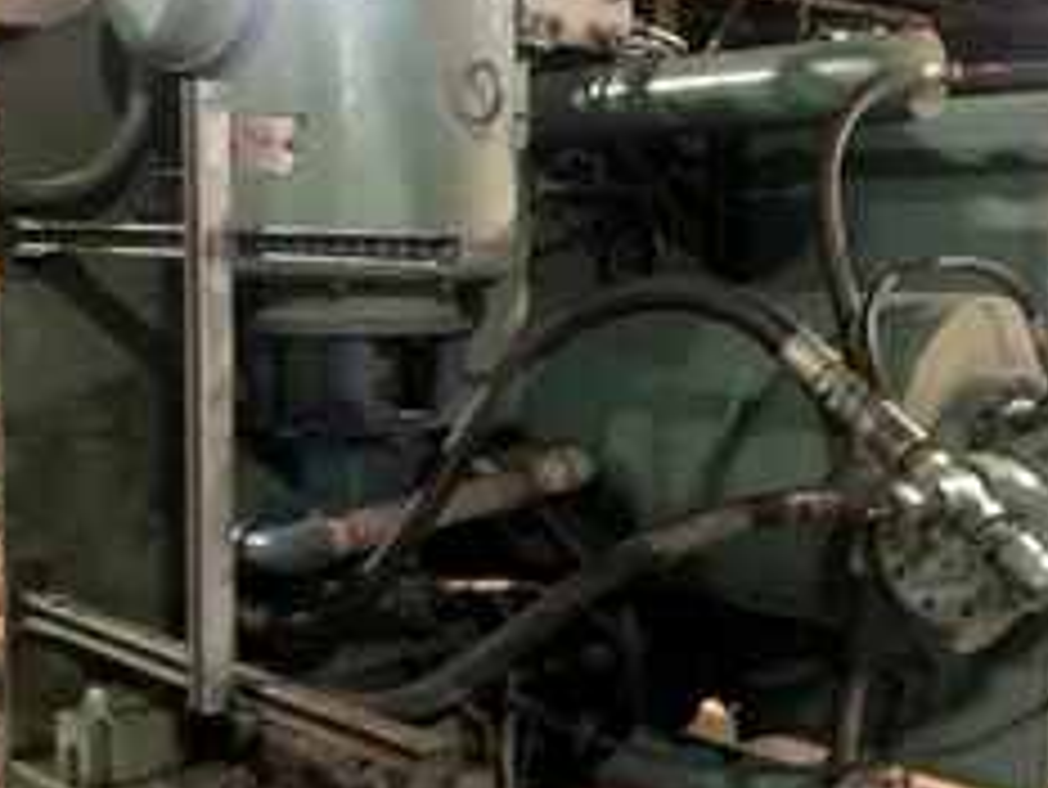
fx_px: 1454
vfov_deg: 30.3
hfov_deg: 39.5
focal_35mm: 48
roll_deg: -2.2
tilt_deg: -10.0
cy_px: 428
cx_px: 616
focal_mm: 4
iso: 125
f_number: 1.8
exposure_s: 1/4
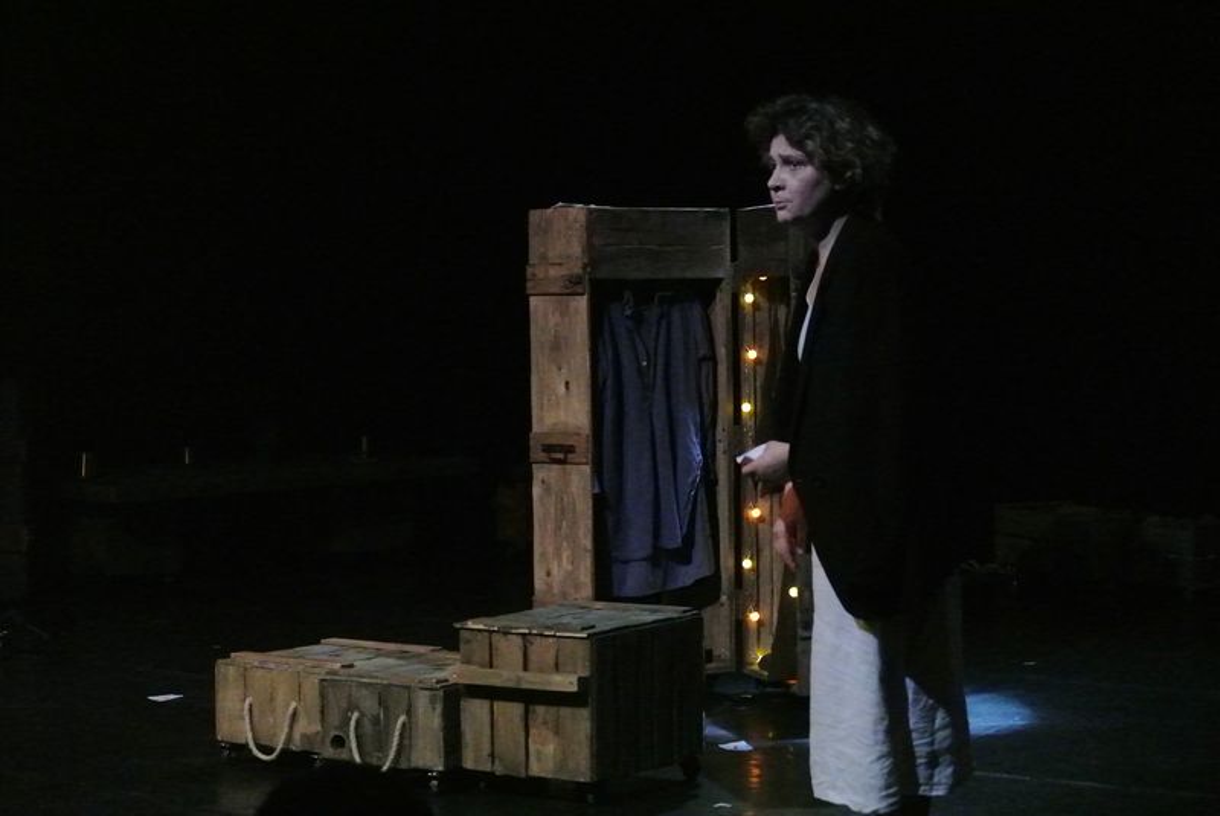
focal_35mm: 81
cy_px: 408
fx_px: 2747
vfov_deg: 16.9
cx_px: 610
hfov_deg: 25.0
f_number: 3.8
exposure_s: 1/40
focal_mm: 30
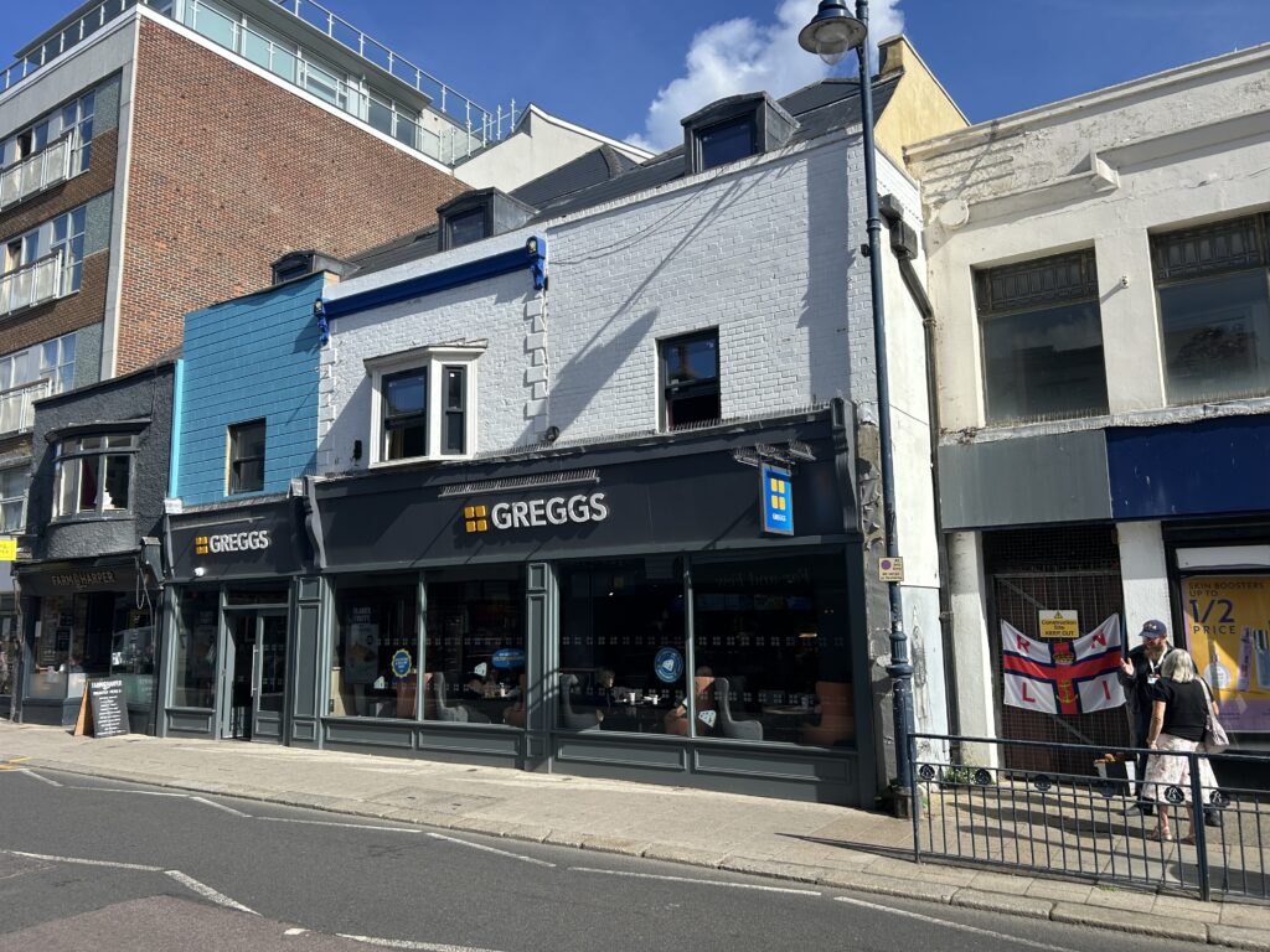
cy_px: 476
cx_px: 635
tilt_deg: +8.1
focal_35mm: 26
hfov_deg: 67.3
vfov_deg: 53.1
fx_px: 954
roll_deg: +1.9
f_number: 1.5
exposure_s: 1/3968
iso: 50
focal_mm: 5.7
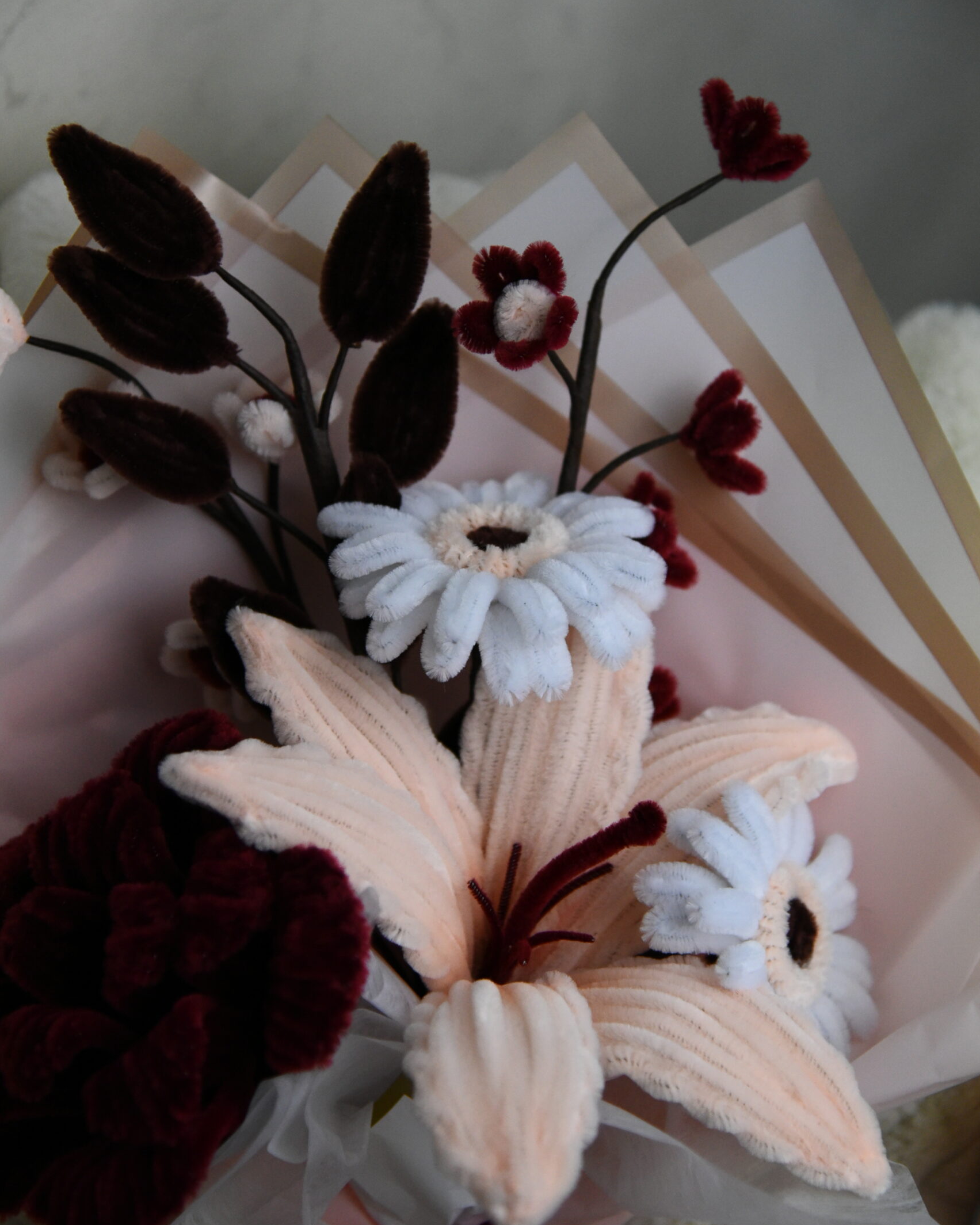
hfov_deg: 19.4
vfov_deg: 24.1
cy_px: 589
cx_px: 491
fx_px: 2864
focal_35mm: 79
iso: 4000
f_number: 4
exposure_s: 1/4000
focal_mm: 70
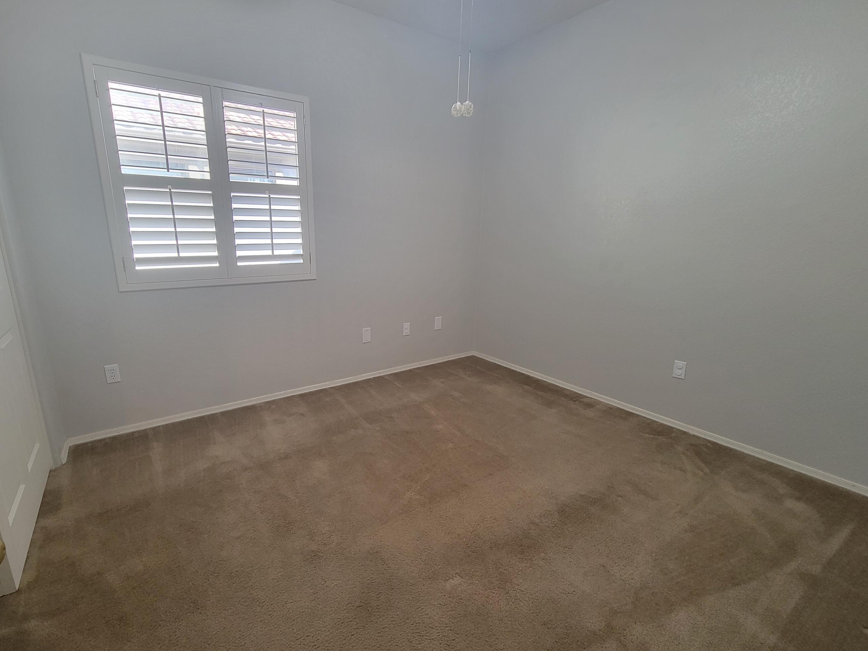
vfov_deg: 81.7
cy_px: 335
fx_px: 376
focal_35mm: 15
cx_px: 397
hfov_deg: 97.9
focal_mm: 2.2
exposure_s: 1/60
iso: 200
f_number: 2.2
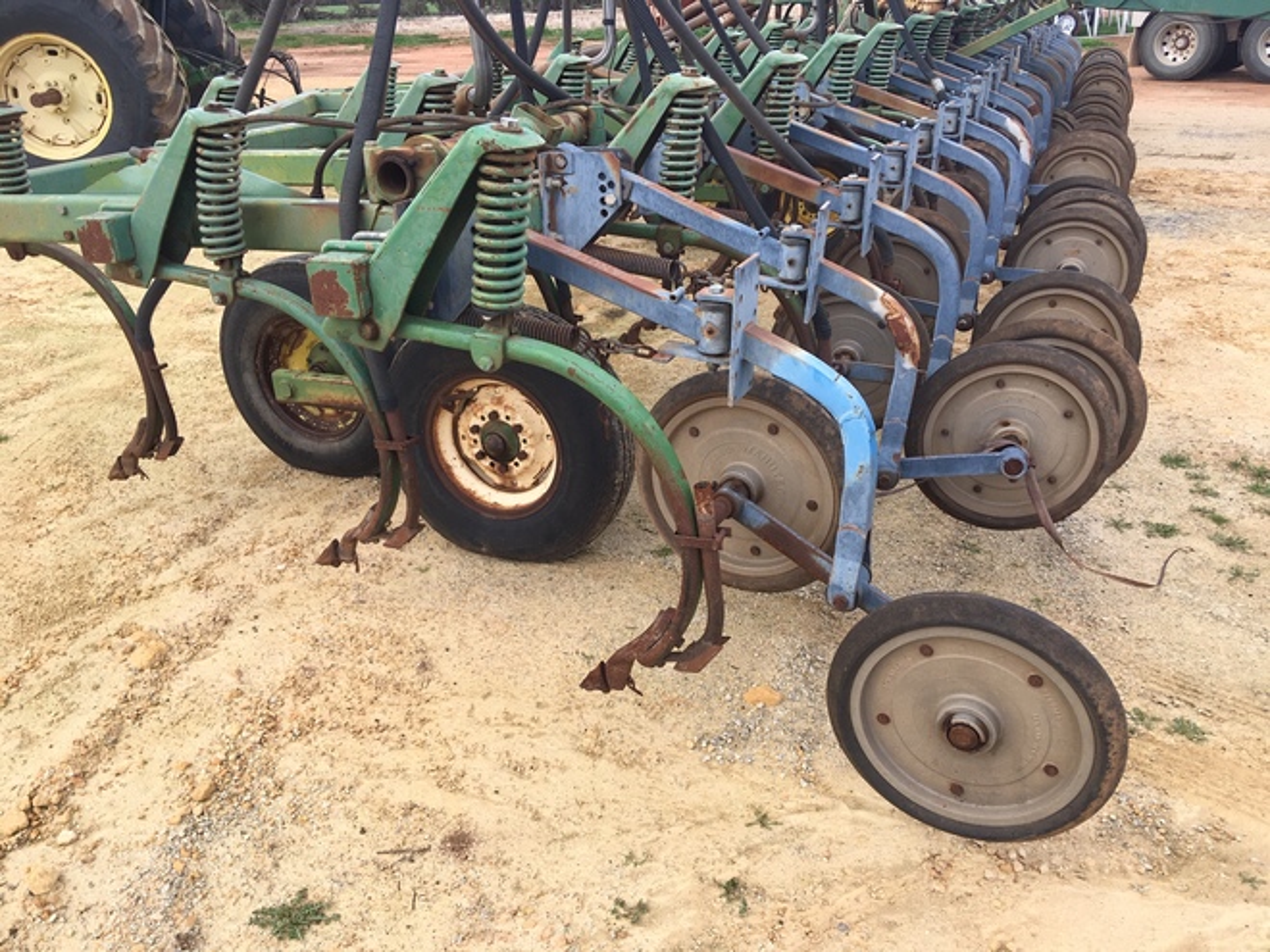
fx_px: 1064
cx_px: 635
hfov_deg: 61.7
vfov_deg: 48.2
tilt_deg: -26.3
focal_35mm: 29
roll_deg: +2.0
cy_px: 476
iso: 25
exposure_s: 1/301
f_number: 2.2
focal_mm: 4.15
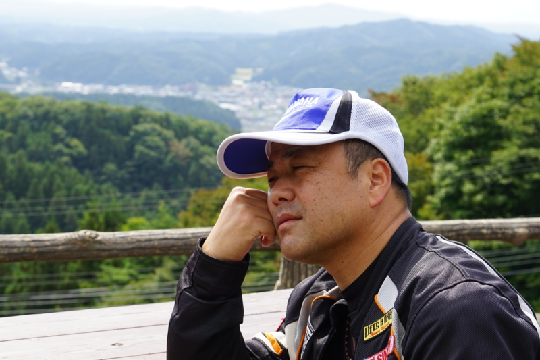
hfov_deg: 25.1
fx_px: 1215
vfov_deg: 16.8
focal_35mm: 81
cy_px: 180
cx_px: 270
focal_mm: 54
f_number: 9
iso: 100
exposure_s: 1/100
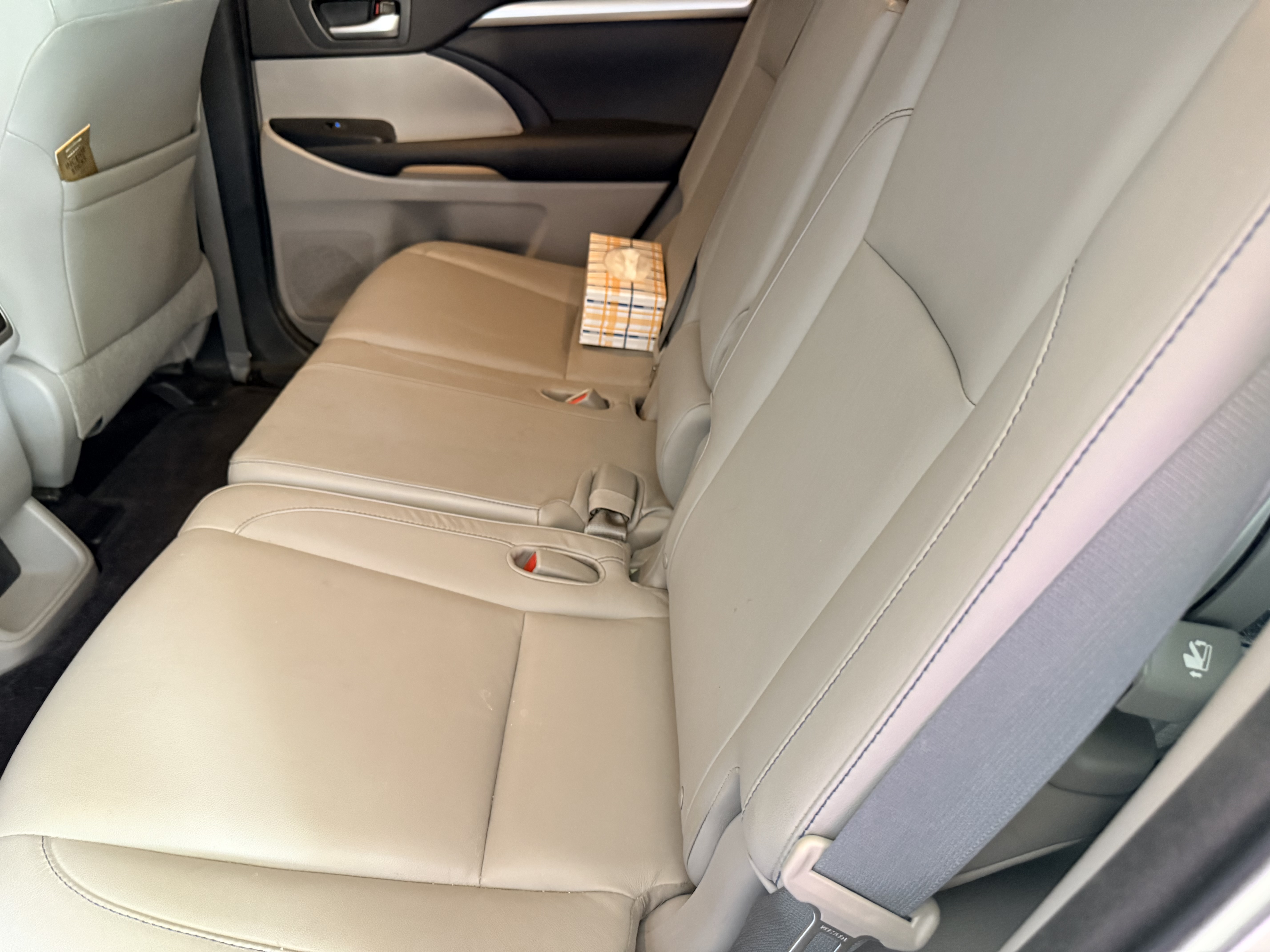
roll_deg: -1.5
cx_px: 635
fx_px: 881
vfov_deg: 56.8
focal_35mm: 24
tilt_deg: -31.7
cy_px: 476
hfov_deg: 71.6
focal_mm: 6.76
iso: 800
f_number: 1.78
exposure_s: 1/43
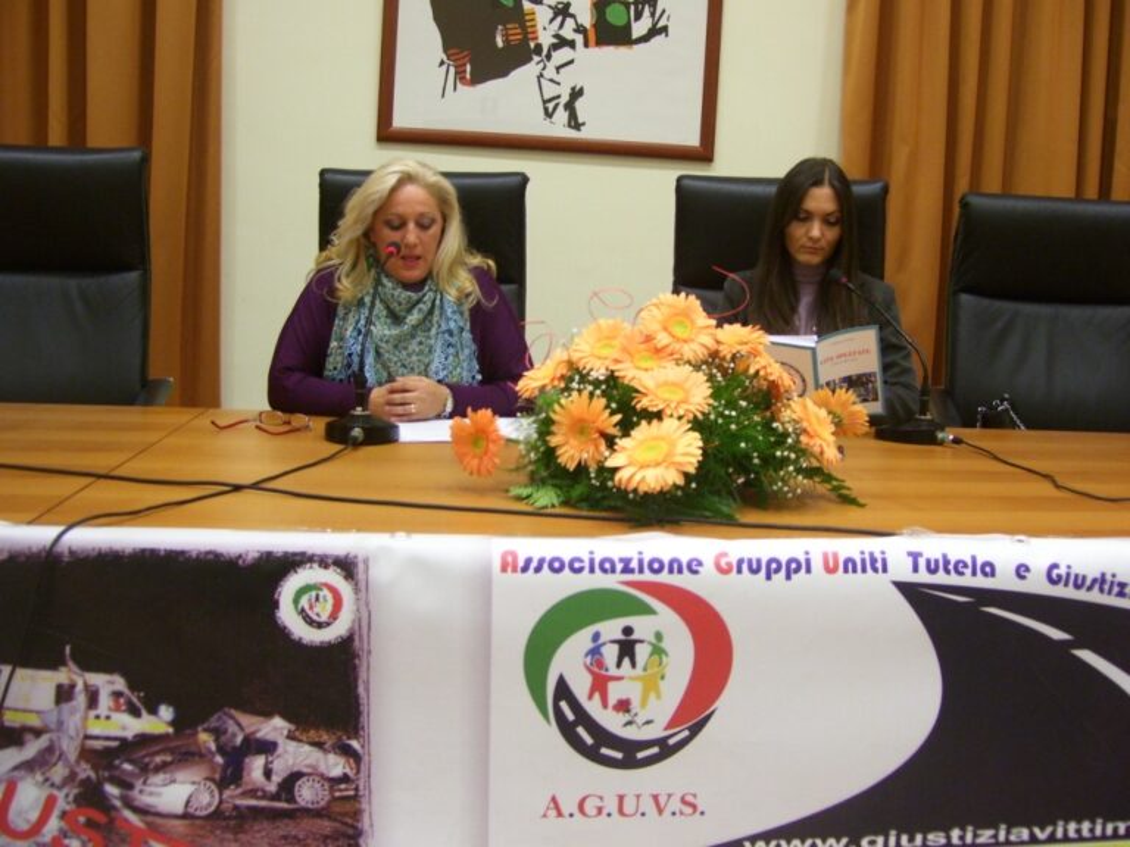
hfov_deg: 50.1
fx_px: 1208
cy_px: 424
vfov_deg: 38.7
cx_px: 565
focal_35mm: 37
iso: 160
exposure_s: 1/30
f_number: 2.7
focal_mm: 6
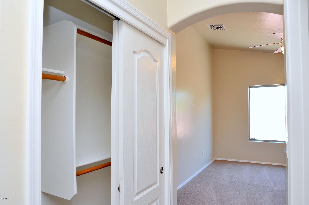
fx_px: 223
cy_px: 102
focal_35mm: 26
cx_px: 154
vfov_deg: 49.5
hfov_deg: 69.4
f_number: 9
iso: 640
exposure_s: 1/40
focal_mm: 26
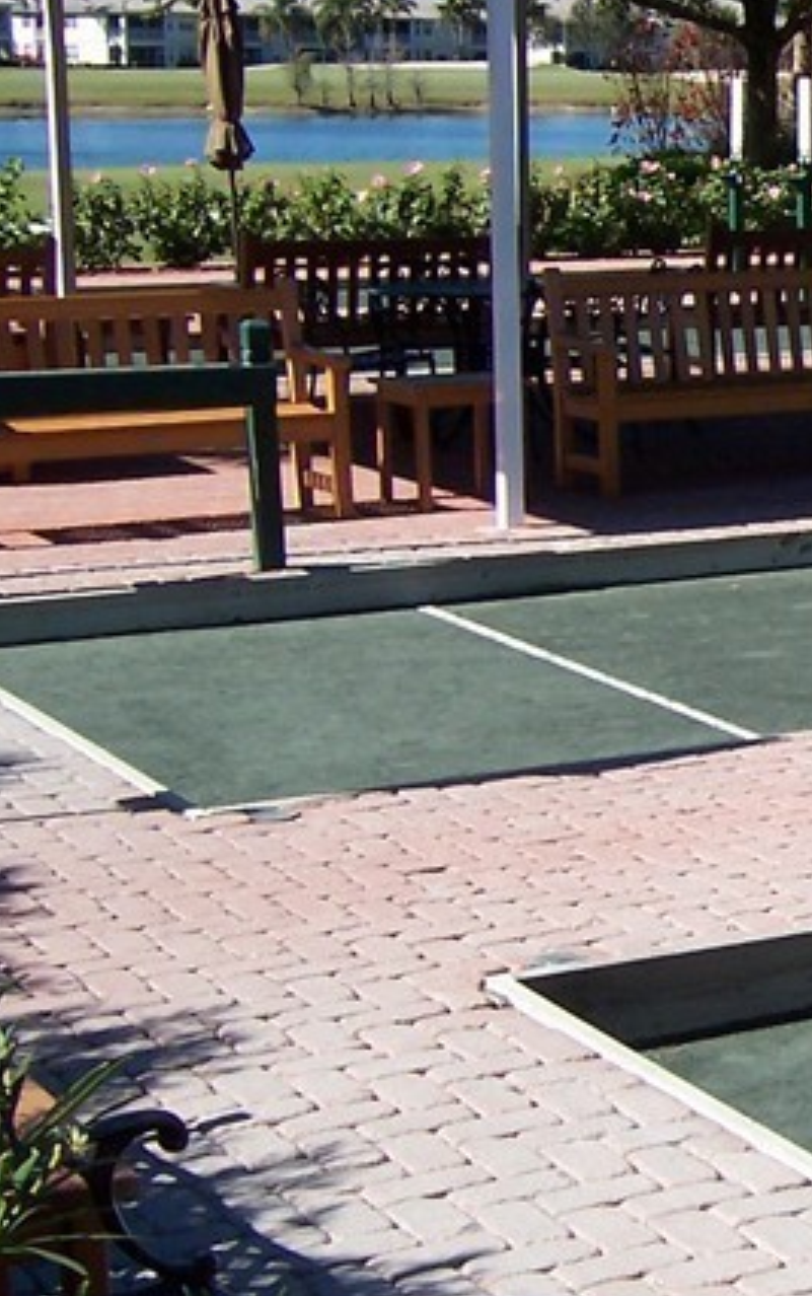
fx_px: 2968
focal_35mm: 84
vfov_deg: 24.6
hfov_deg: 13.8
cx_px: 1499
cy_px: 593
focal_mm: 5.5
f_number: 4
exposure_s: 1/500
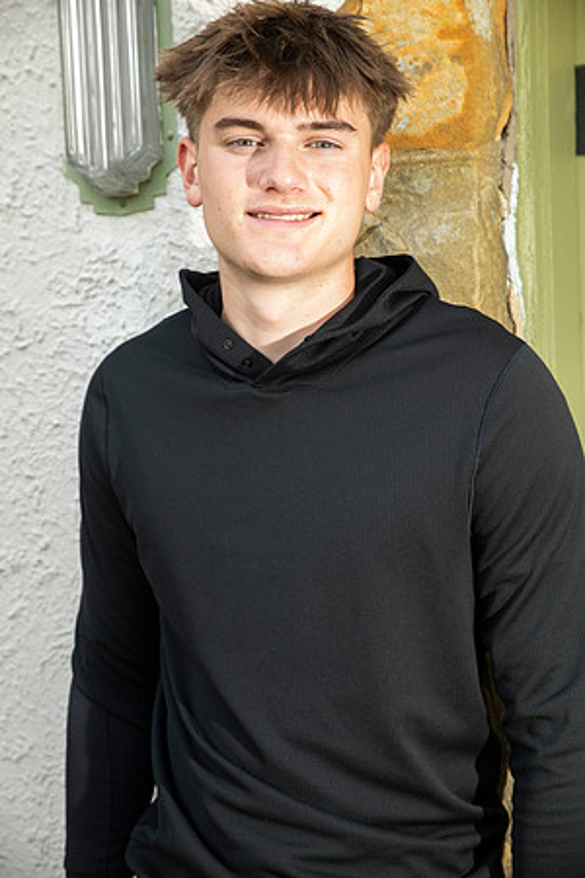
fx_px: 1706
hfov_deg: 19.5
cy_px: 439
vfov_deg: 28.8
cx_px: 292
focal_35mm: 70
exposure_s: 1/160
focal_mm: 70
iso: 320
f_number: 5.6
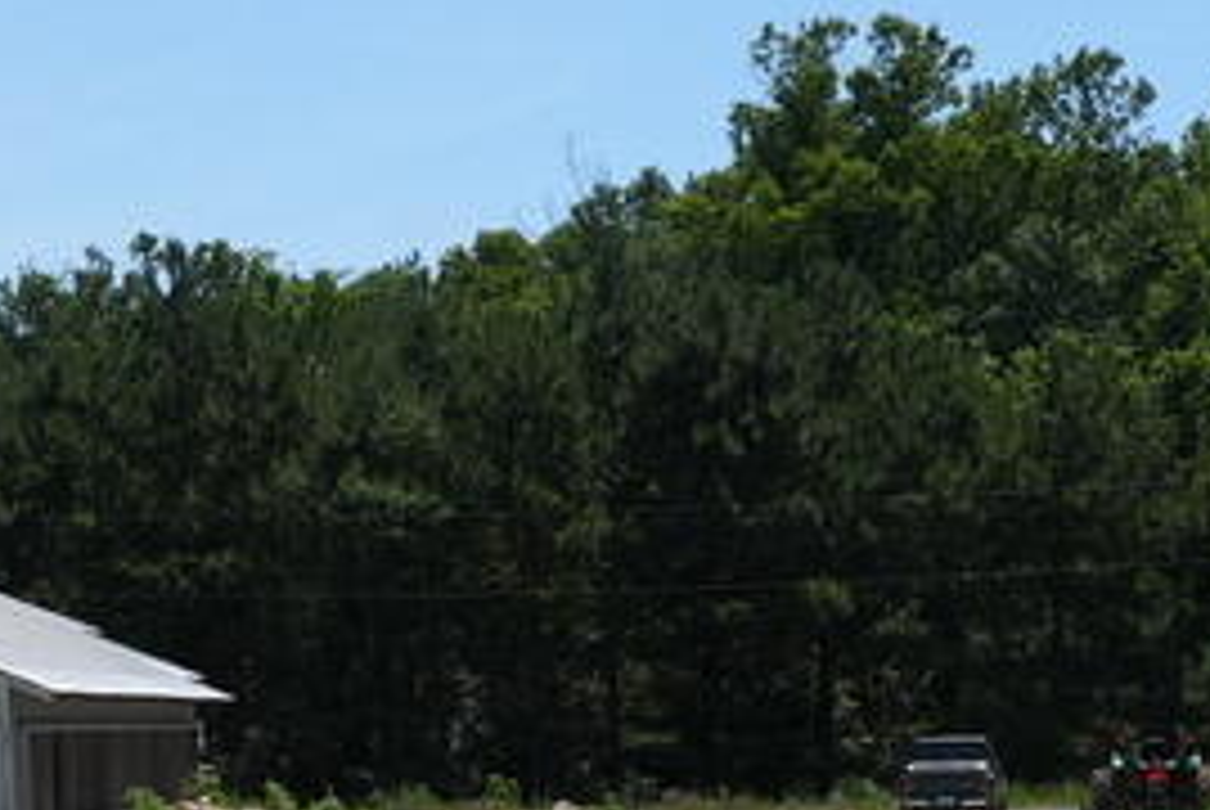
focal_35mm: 121
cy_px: 572
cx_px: -603
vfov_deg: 11.3
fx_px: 4071
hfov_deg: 15.6
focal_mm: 30
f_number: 11
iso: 320
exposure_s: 1/400
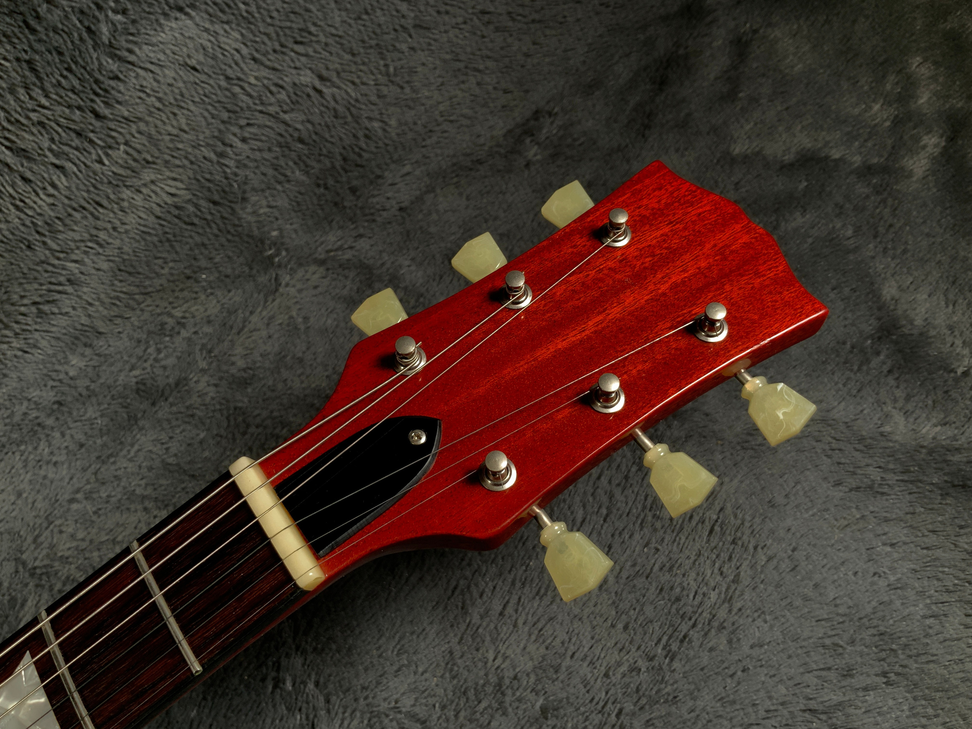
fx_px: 814
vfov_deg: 48.2
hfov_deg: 61.7
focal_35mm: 29
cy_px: 364
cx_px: 486
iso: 40
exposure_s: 1/104
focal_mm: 3
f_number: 1.8
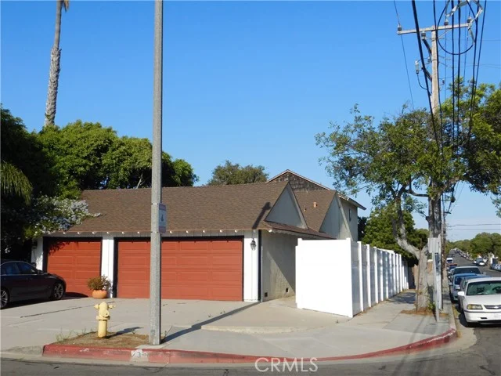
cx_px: 250
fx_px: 579
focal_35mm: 40
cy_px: 188
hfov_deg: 46.8
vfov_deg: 36.0
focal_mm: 7.1
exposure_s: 1/400
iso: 125
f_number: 7.2
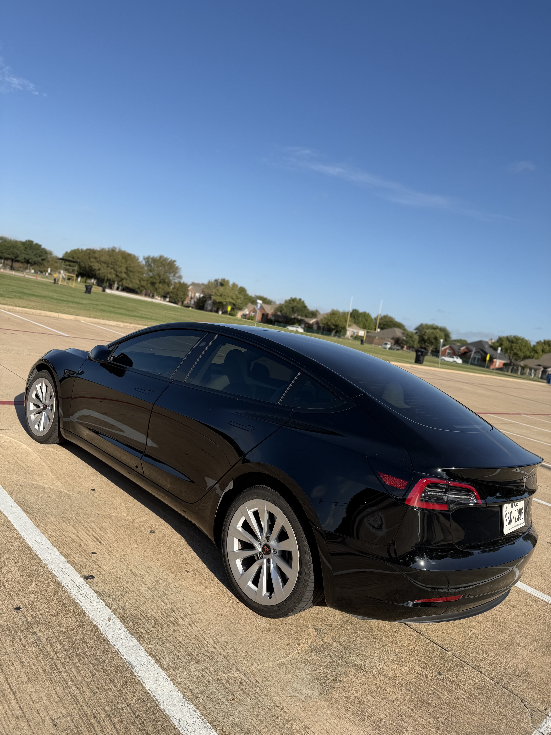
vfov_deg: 71.6
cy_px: 368
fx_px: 509
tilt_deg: -5.4
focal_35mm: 24
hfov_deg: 56.8
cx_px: 276
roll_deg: -10.3
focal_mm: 6.76
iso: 80
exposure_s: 1/4975
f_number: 1.78
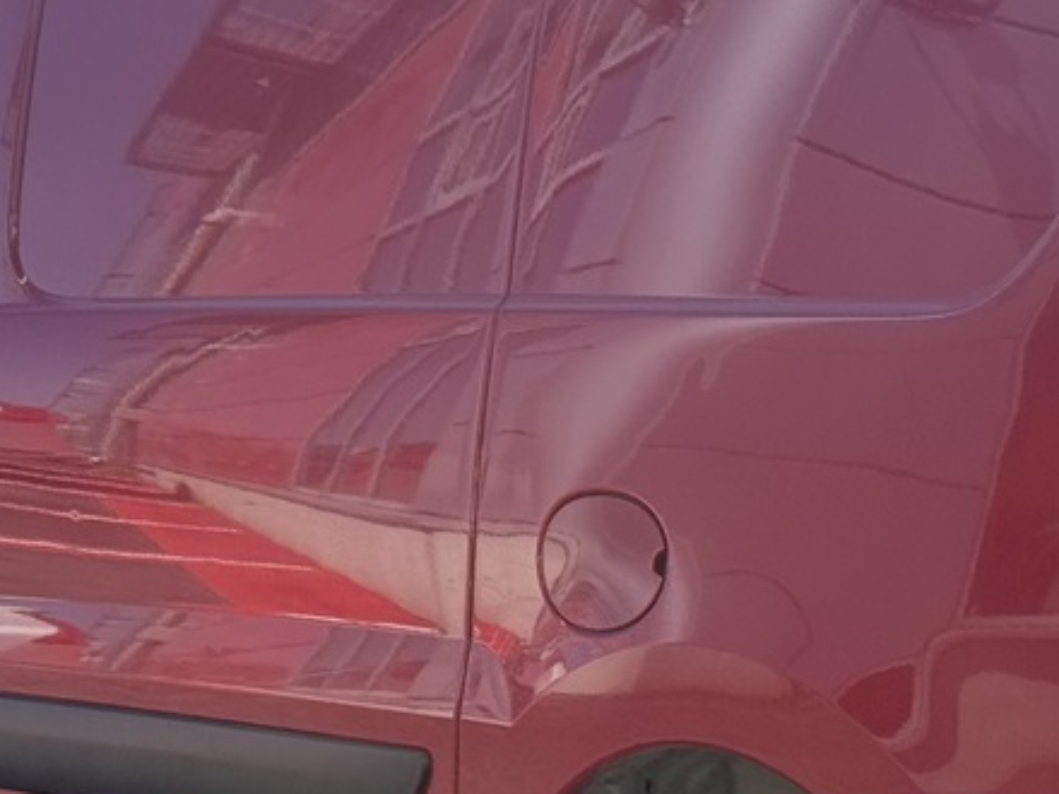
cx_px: 773
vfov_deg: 9.4
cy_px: 544
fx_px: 4803
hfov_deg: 12.6
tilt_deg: -7.3
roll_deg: +0.6
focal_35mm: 157
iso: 100
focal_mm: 6.76
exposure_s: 1/1883
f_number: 1.78
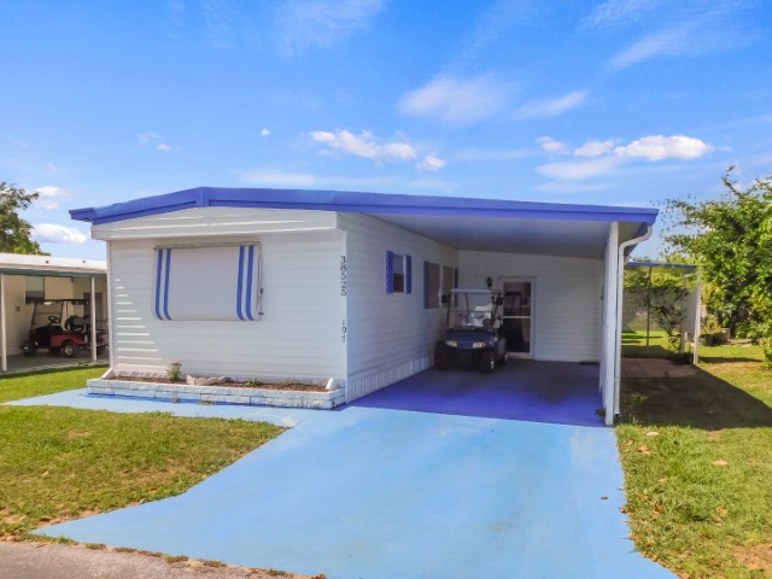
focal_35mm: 25
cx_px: 386
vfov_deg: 54.9
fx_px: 558
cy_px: 290
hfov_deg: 69.4
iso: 125
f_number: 3.1
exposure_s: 1/1500
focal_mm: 4.5
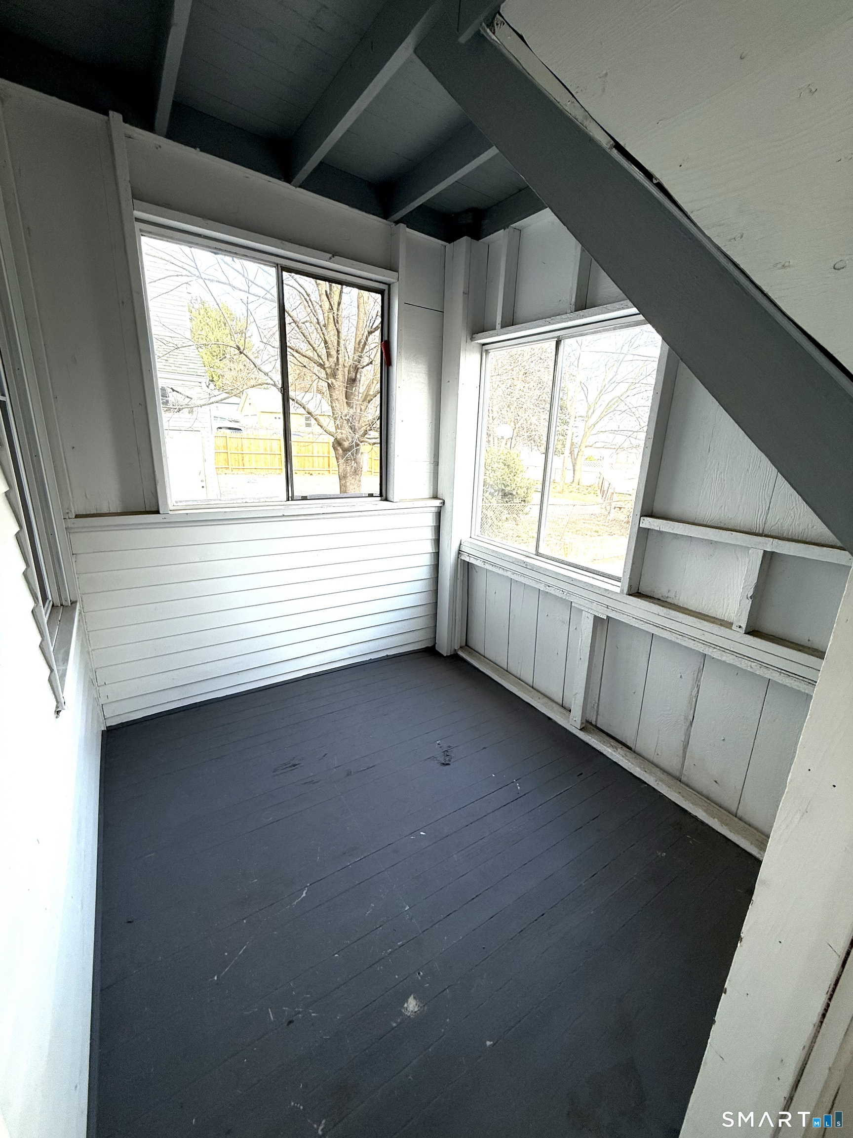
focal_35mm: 14
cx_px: 426
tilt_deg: -16.5
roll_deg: -2.5
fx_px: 460
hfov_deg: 85.7
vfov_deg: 102.1
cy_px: 569
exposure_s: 1/217
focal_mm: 2.22
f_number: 2.2
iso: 64
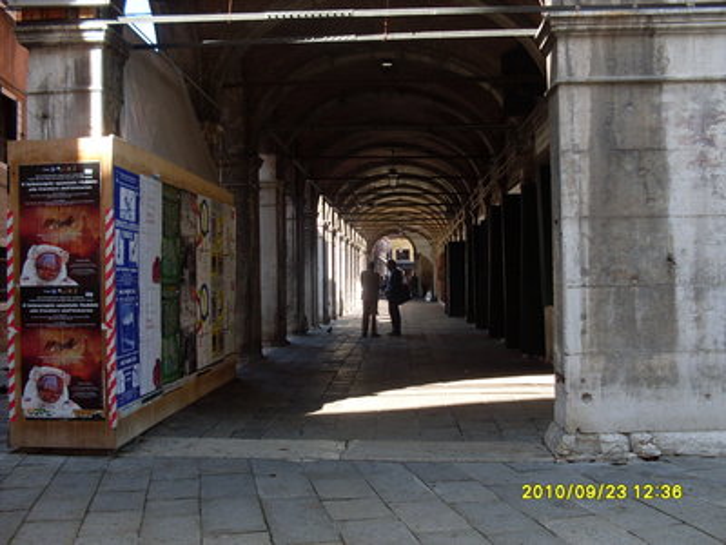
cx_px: 363
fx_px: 797
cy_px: 272
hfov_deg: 49.0
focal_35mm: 38
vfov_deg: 37.7
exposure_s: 1/250
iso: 80
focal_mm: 6.3
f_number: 2.8
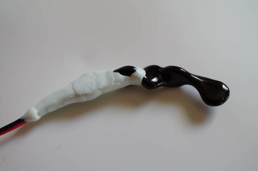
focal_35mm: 45
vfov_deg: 29.8
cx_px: 129
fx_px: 322
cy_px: 86
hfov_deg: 43.7
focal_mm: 30
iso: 1600
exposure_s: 1/160
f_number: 6.3
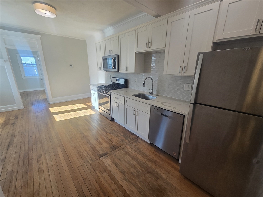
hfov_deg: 106.2
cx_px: 132
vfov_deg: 89.9
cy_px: 98
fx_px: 99
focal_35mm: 13
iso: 80
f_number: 2.2
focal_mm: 2.2
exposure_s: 1/120
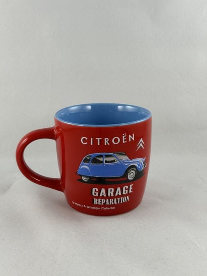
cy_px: 138
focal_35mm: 48
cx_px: 104
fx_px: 383
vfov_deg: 39.7
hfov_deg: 30.3
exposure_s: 1/100
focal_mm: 6.86
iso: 64
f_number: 1.78
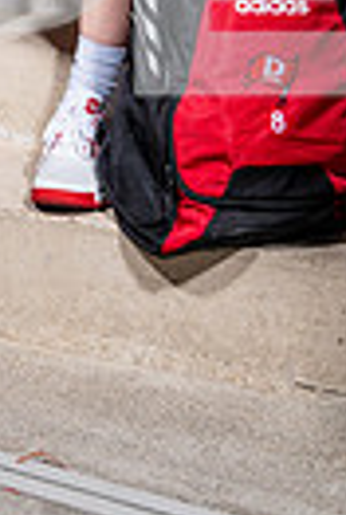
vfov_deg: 16.2
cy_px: -299
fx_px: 1620
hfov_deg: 11.7
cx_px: -177
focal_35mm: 113
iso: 100
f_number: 8
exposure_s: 1/125
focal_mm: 33
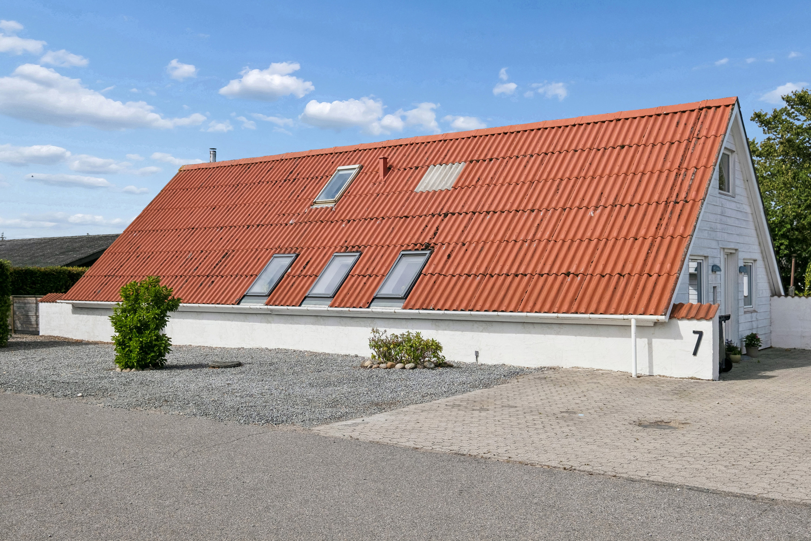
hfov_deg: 53.1
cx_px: 406
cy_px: 270
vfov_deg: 36.9
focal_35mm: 36
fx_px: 811
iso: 320
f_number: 8
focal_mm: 24
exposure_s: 1/2000
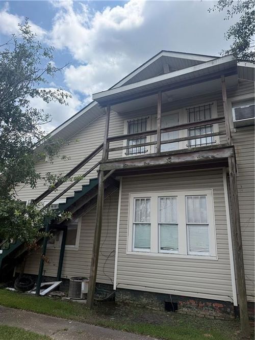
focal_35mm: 24
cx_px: 128
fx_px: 236
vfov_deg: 71.6
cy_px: 170
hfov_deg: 56.8
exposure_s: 1/5319
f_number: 1.78
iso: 100
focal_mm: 6.76
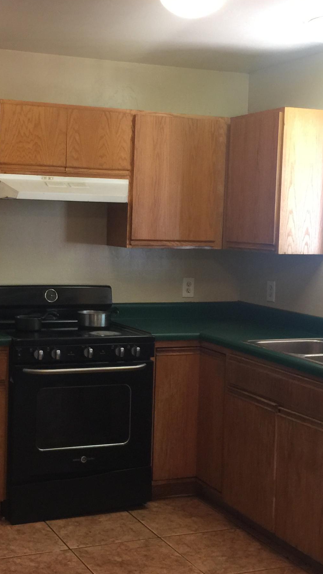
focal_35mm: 53
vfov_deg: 39.2
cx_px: 83
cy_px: 270
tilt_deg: -4.5
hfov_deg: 22.4
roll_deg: -2.6
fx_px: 807
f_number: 2.2
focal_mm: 4.15
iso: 80
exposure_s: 1/15
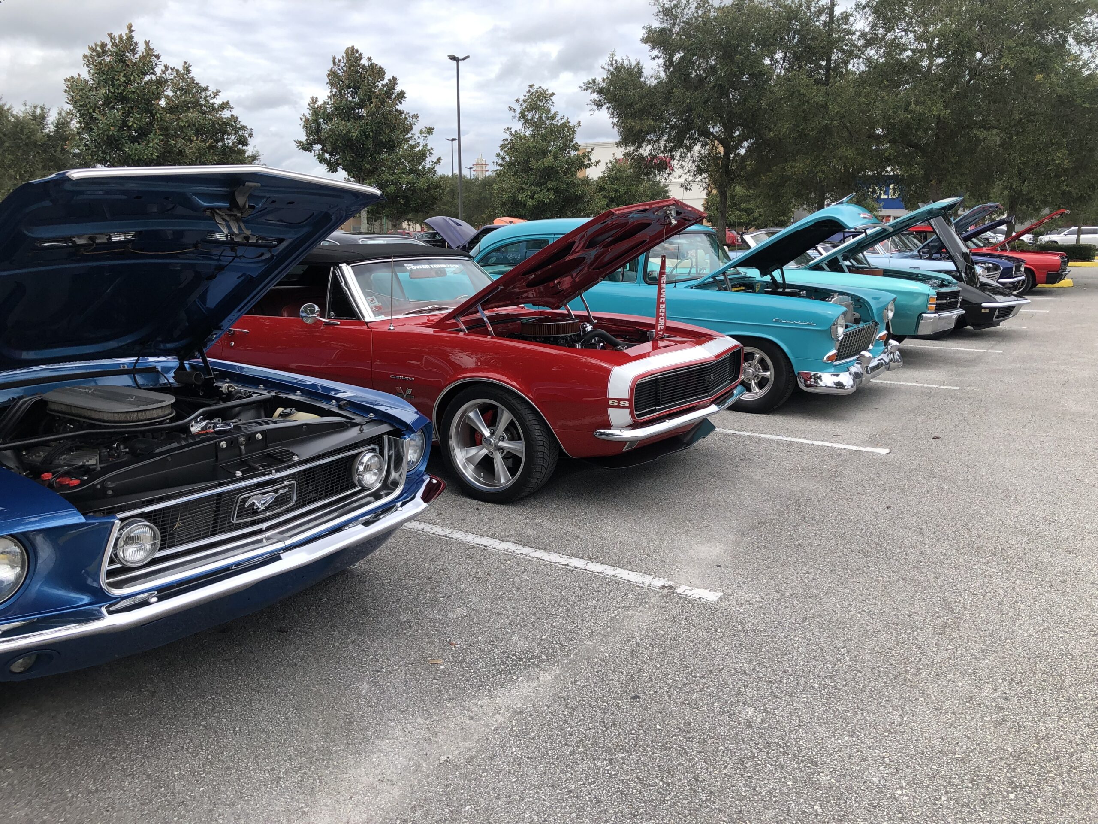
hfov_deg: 63.4
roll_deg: -0.5
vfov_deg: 49.7
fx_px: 888
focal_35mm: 28
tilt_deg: -12.5
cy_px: 412
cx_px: 549
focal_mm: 3.99
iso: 20
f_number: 1.8
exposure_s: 1/899
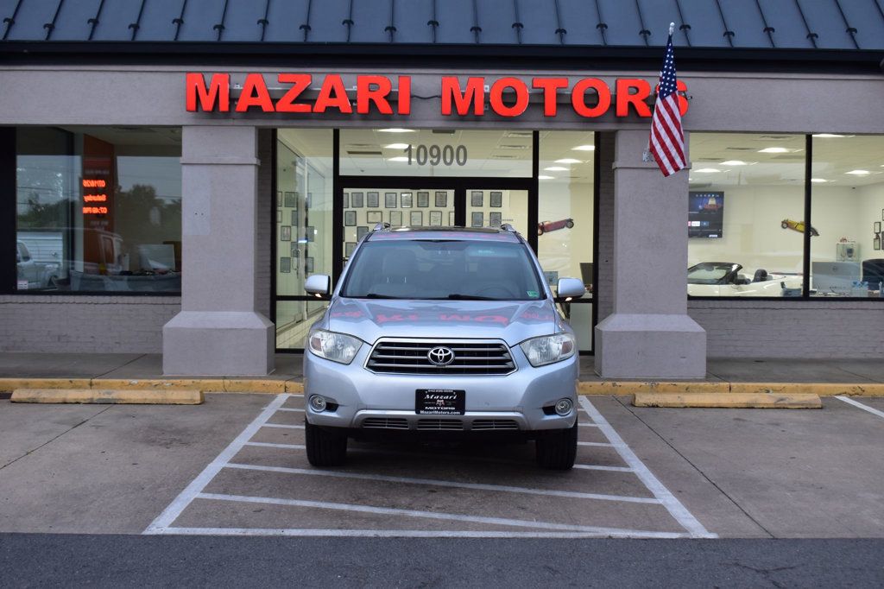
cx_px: 442
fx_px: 1141
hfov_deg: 42.3
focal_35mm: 46
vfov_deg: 28.9
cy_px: 294
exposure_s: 1/30
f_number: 7.1
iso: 400
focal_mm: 31
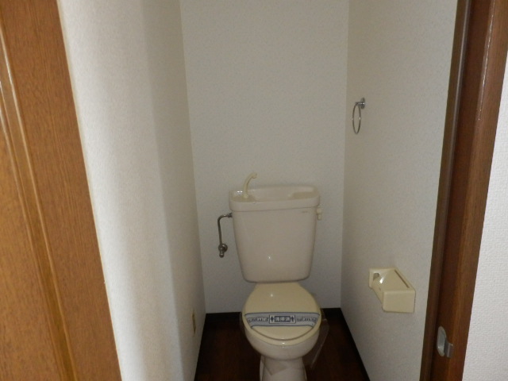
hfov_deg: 65.3
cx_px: 254
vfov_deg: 51.4
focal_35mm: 27
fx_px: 396
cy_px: 190
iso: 800
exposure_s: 1/30
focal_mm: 4.8
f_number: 3.3
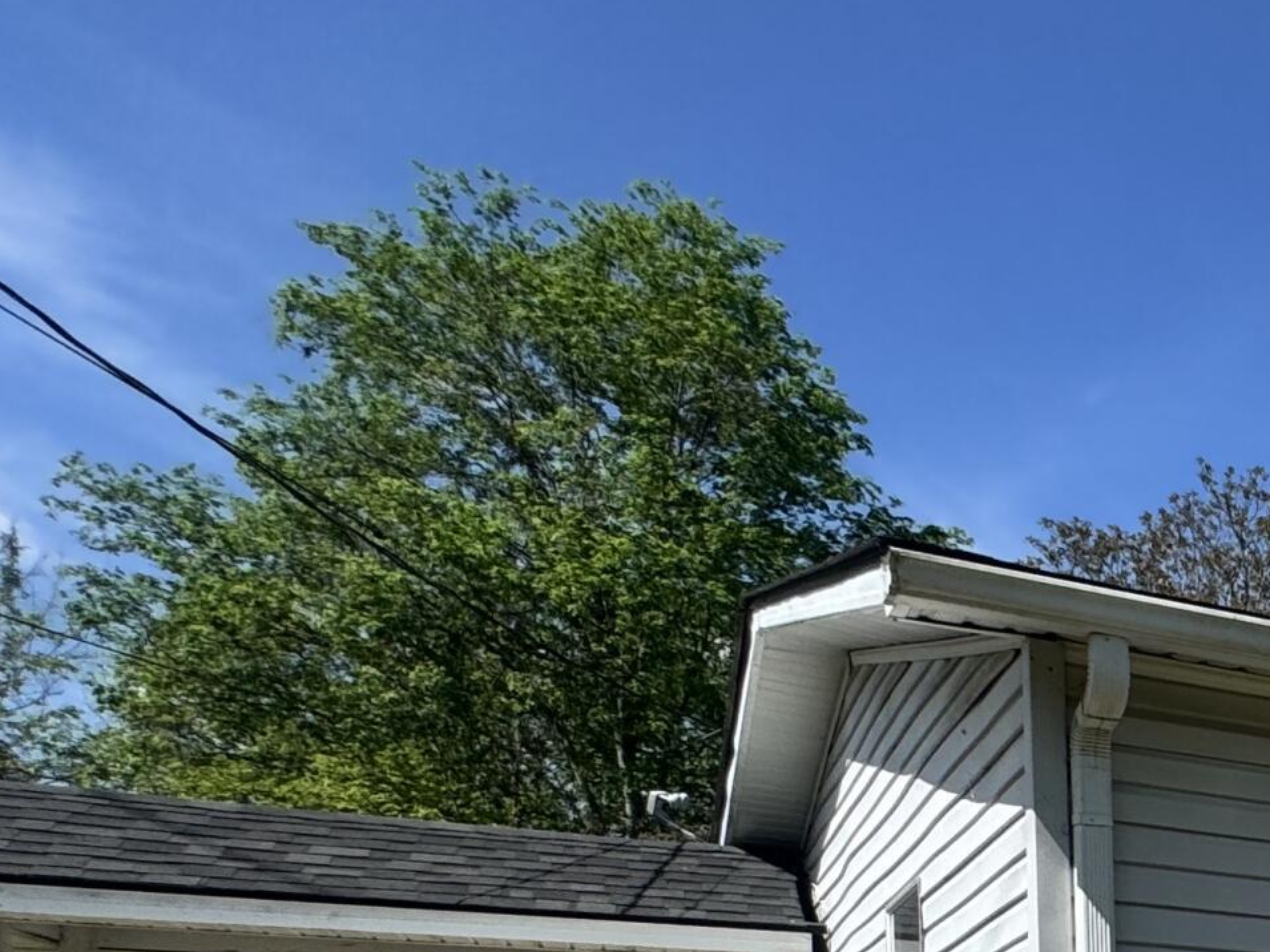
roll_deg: +1.1
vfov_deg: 27.7
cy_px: 1213
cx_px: 1983
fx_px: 1614
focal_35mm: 44
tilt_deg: -2.8
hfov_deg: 27.0
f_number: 2.2
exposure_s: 1/2208
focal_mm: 2.22
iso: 50
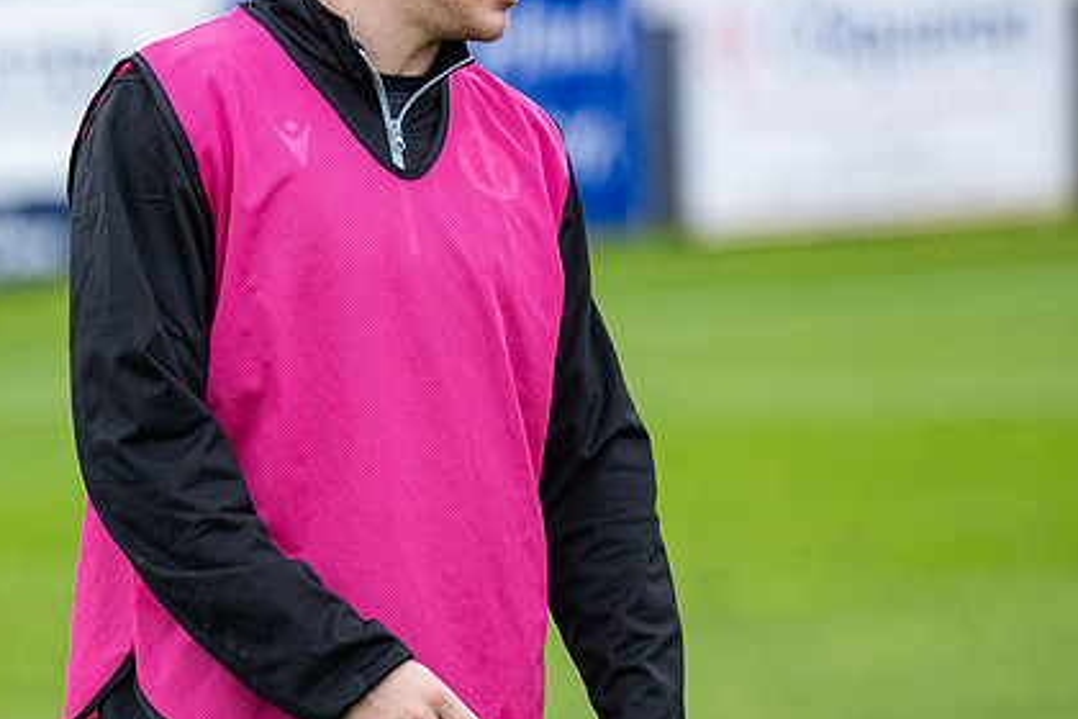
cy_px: 257
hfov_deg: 4.7
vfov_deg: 3.2
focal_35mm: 434
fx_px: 12995
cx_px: 261
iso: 1000
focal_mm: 180
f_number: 2.8
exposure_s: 1/800
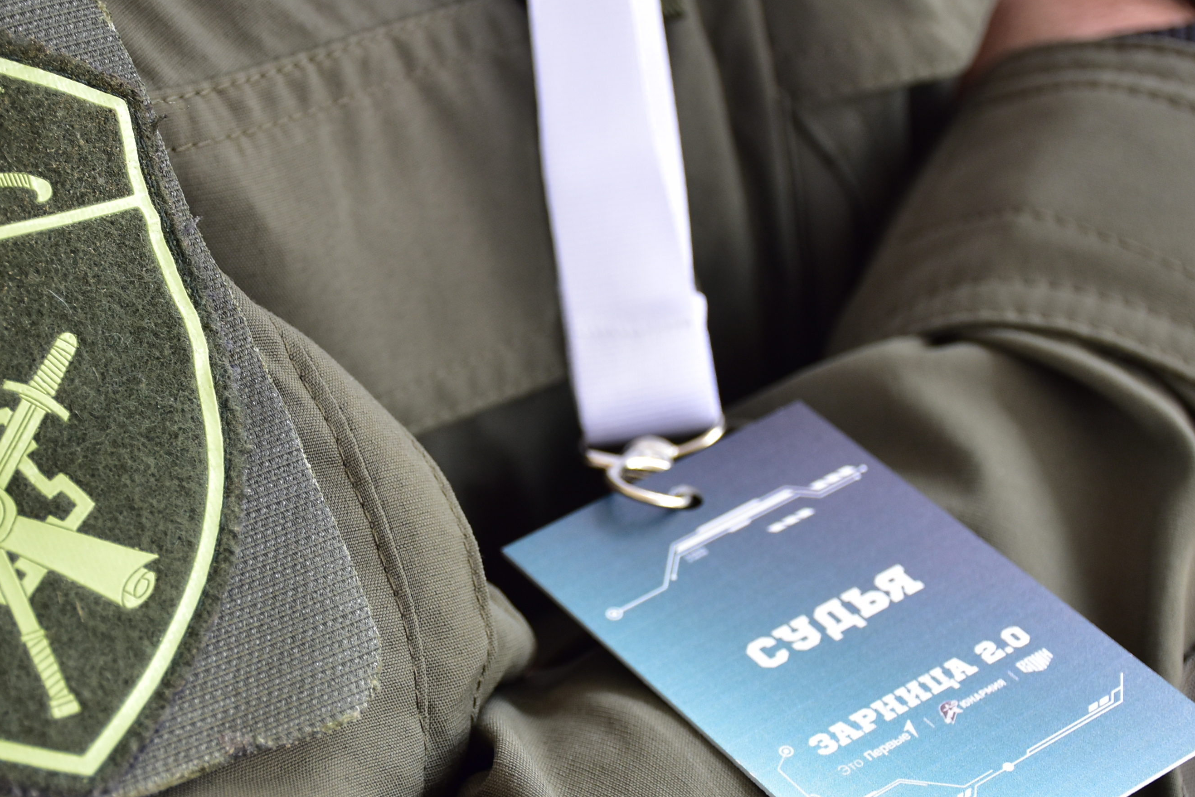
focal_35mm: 87
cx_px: 495
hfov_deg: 23.3
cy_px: 551
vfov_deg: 15.7
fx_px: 2889
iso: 320
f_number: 5
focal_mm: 34
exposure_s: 1/100
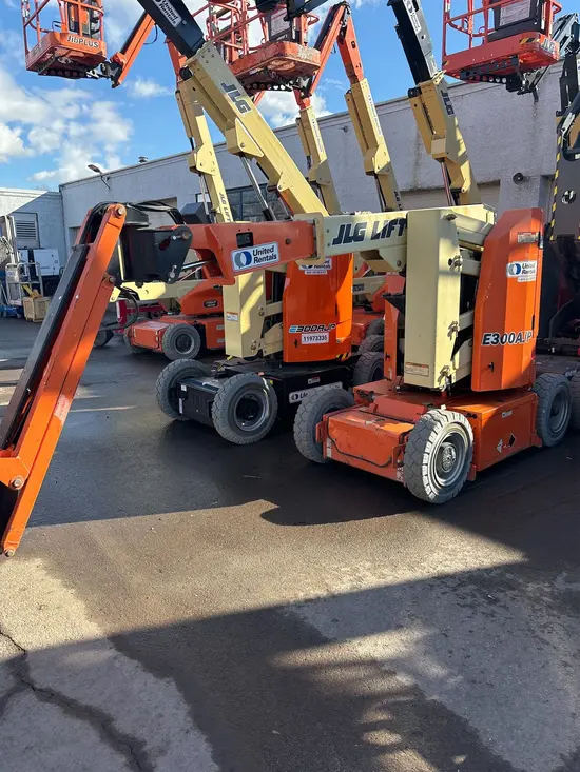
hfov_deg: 53.1
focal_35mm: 26
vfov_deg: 67.3
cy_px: 386
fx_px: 581
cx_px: 290
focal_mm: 5.96
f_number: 1.6
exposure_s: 1/1016
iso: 50
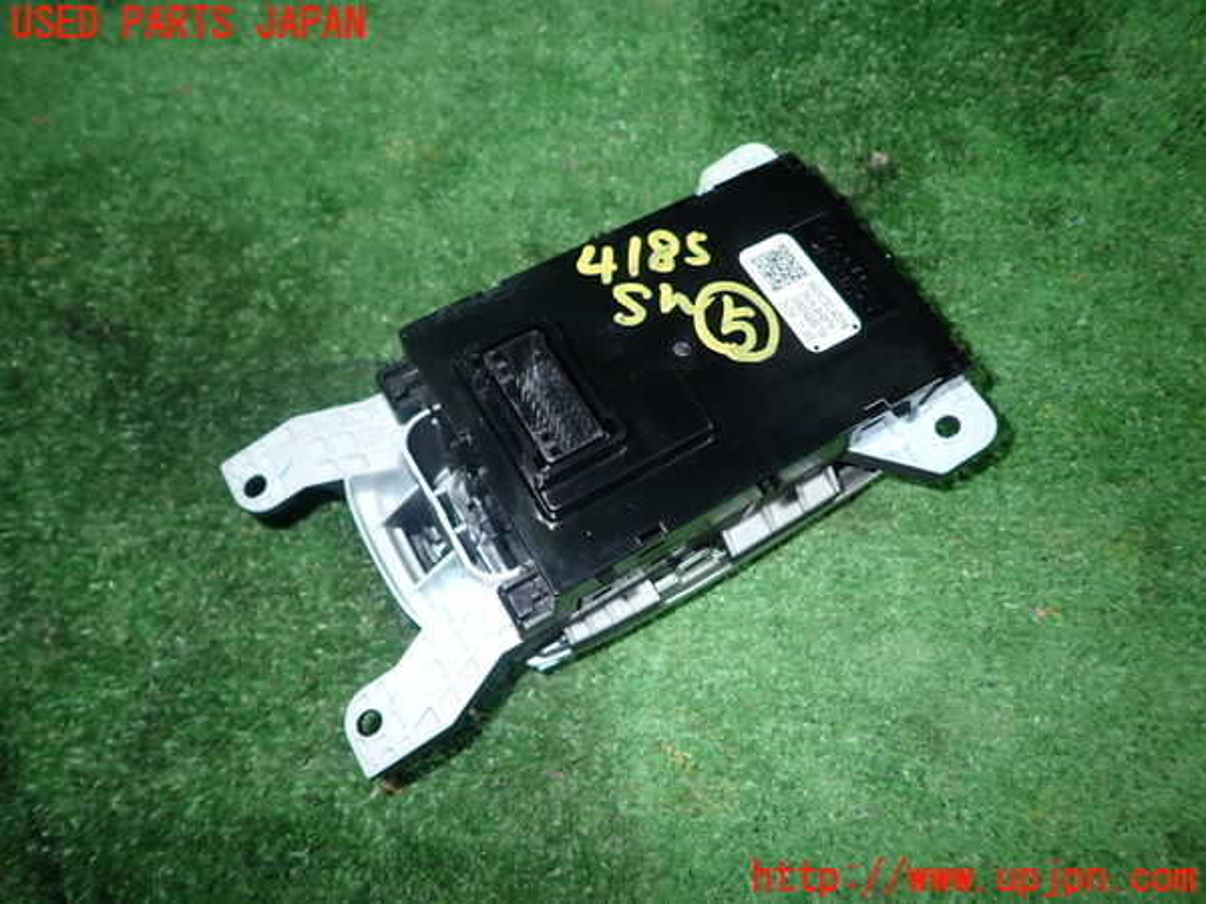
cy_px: 452
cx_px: 603
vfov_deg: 54.9
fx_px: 871
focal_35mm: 25
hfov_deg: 69.4
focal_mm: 4.5
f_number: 5.6
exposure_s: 1/30
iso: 200
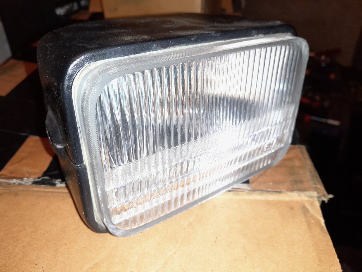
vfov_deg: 53.1
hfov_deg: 67.3
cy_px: 136
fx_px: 272
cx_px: 181
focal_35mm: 26
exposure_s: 1/50
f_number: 1.8
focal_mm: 4
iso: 50
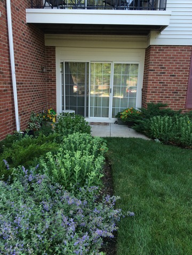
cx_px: 96
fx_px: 214
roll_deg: -1.5
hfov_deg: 48.2
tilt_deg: -11.9
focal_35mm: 29
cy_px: 128
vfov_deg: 61.7
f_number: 2.2
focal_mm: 4.15
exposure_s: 1/120
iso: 40
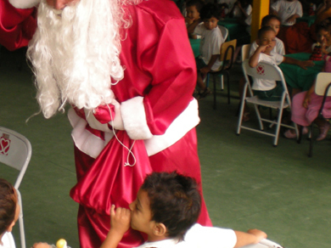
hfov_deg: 24.6
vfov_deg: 18.9
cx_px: 61
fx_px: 745
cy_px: 100
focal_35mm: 78
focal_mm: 6.3
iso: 76
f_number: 3.1
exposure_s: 1/59.4
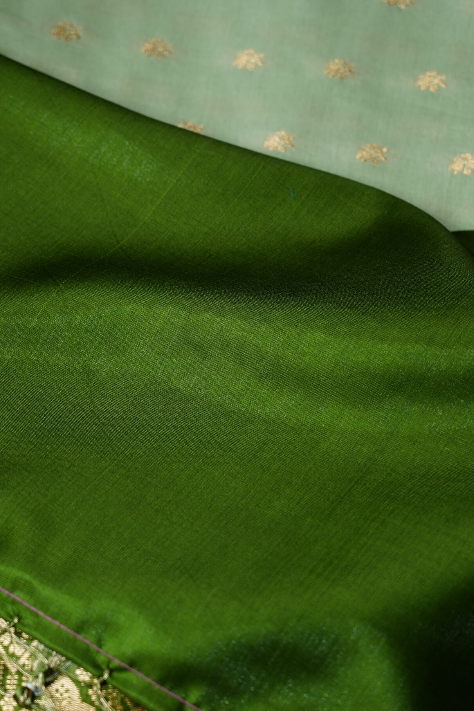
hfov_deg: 9.3
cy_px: 383
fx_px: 2922
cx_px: 224
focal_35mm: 148
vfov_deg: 13.9
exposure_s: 1/200
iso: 500
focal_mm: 105
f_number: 4
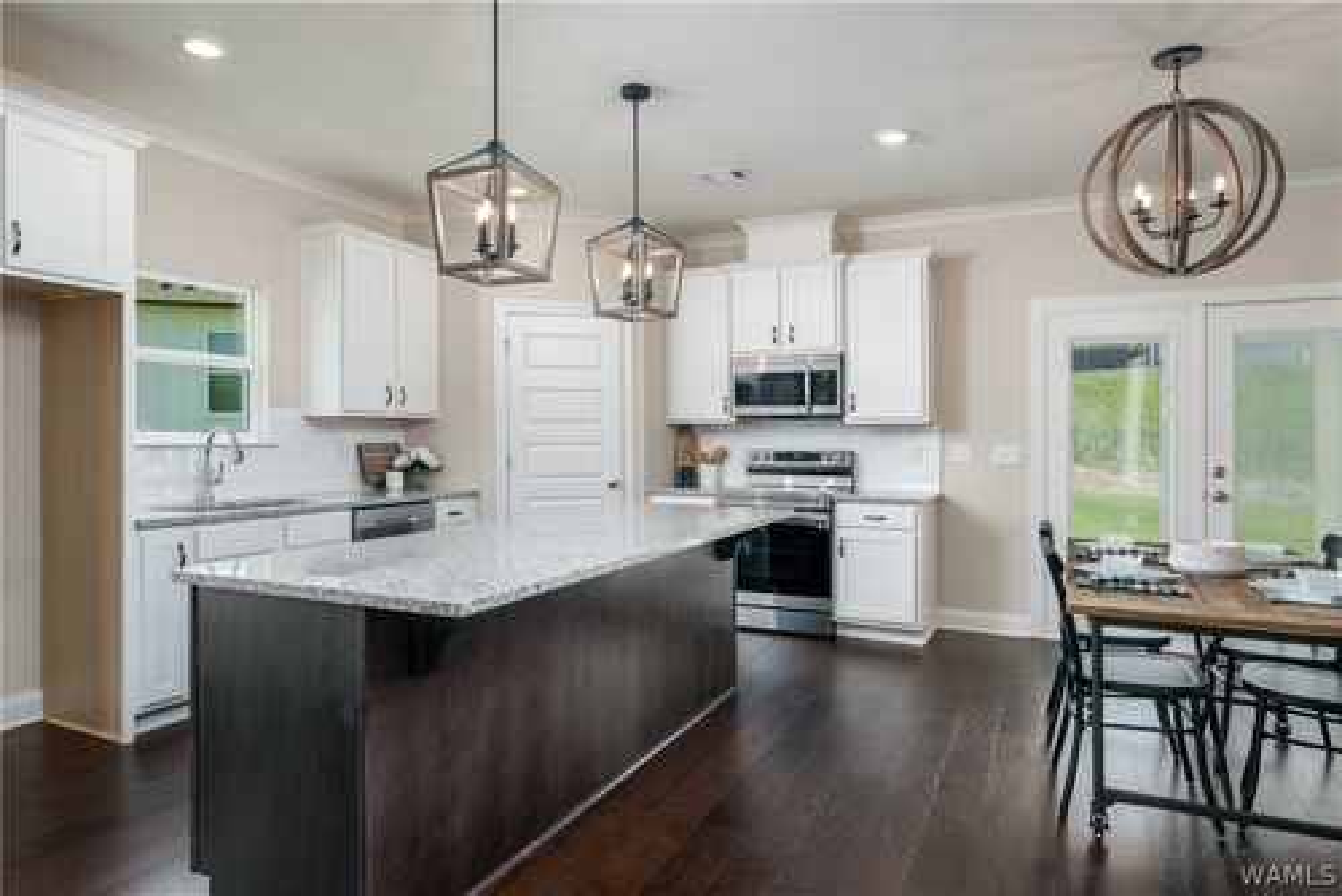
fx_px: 746
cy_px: 448
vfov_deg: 62.0
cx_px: 671
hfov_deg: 83.9
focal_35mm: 20
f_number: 10
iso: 400
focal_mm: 20
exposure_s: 1/10
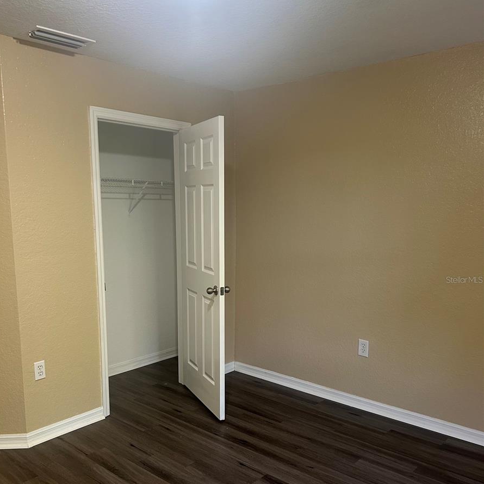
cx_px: 240
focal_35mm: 31
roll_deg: +0.2
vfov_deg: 52.3
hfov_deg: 52.5
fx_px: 490
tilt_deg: -9.7
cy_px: 280
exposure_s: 1/60
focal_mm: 5.7
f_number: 1.5
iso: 160
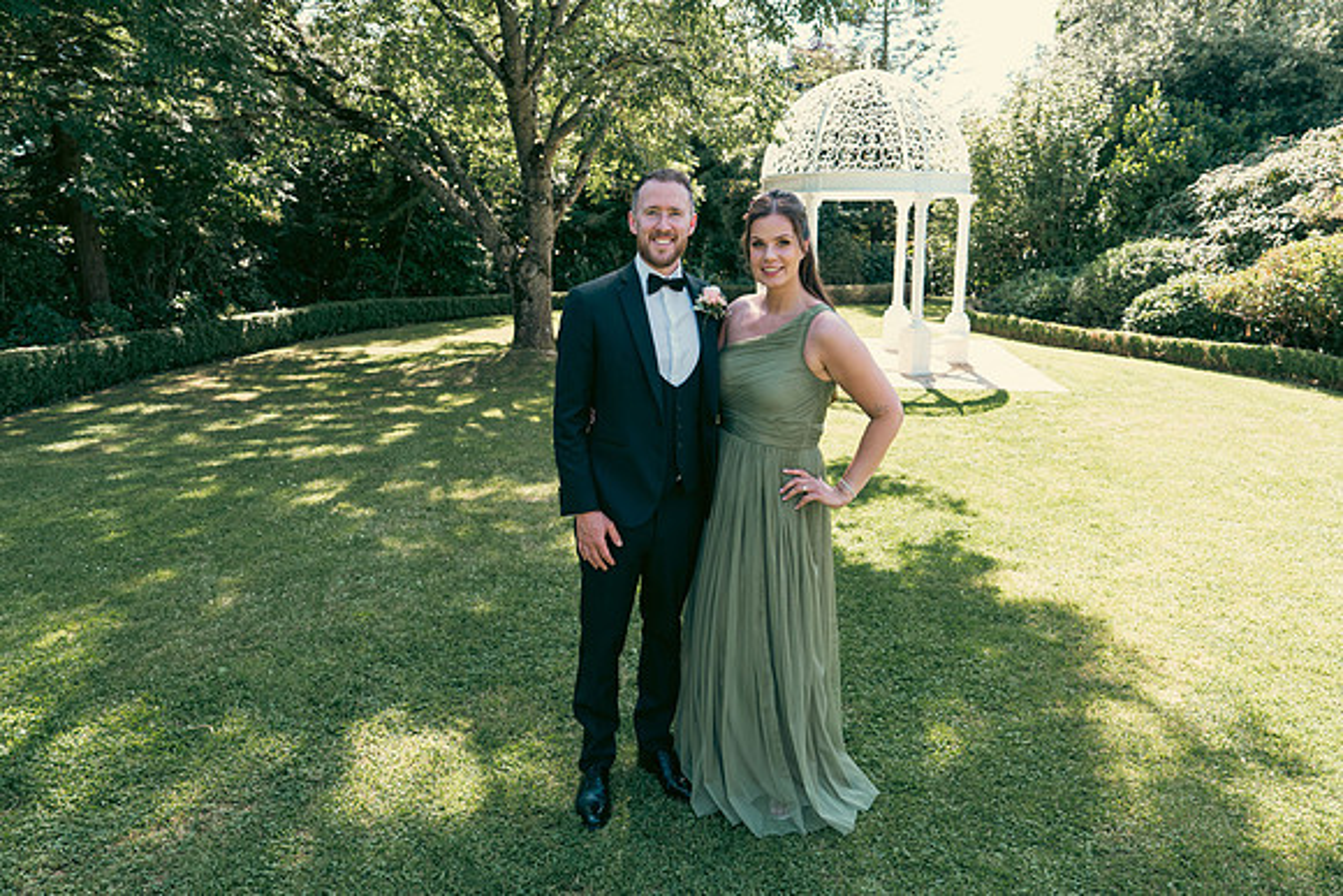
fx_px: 933
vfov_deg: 51.3
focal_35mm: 25
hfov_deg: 71.5
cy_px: 448
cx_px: 672
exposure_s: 1/500
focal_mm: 25
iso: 250
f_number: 3.5
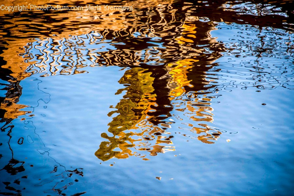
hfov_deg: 10.3
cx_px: 147
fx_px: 1633
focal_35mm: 200
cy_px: 98
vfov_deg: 6.9
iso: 220
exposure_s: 1/125
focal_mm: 200
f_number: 5.6
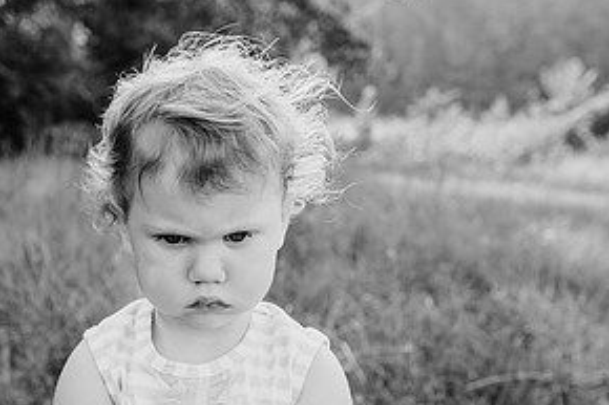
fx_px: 812
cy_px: 230
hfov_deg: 40.6
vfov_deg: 28.0
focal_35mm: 48
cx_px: 202
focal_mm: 24
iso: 200
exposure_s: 1/640
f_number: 3.5
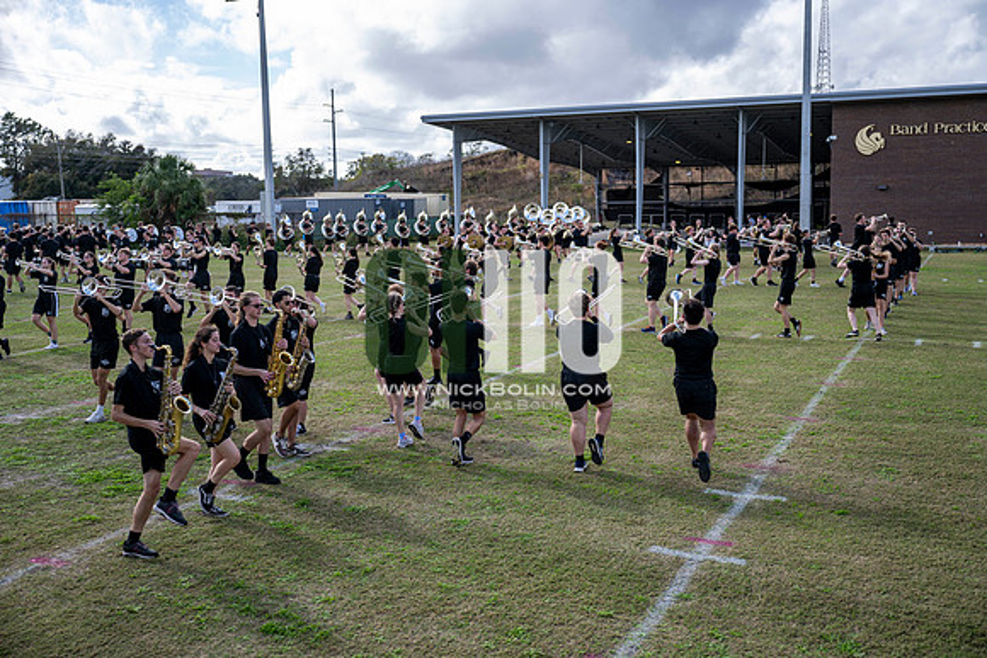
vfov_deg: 36.0
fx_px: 1015
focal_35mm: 37
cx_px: 494
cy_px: 329
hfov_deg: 51.9
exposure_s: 1/1250
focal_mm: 37
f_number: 2.8
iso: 125
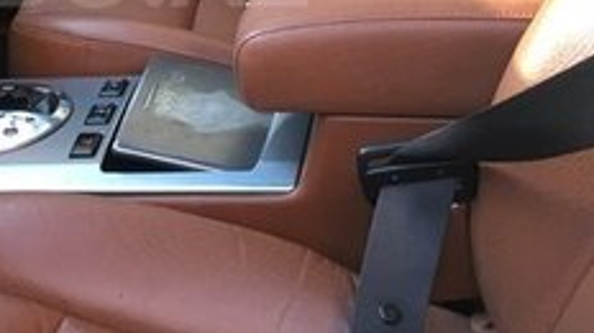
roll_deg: +0.2
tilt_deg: -30.0
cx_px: 46
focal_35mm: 90
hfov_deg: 23.0
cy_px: -32
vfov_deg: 13.2
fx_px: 1416
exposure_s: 1/33
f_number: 2.2
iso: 25
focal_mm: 4.15
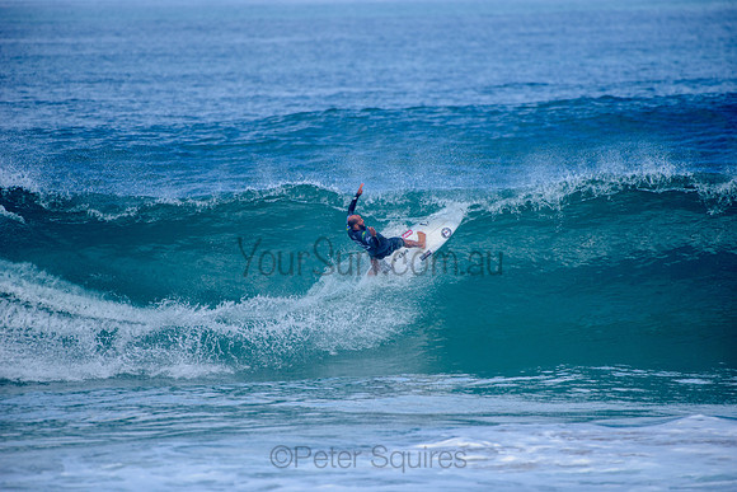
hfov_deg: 4.1
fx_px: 10240
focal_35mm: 500
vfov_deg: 2.8
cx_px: 368
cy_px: 246
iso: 280
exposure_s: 1/2000
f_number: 5.6
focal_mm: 500
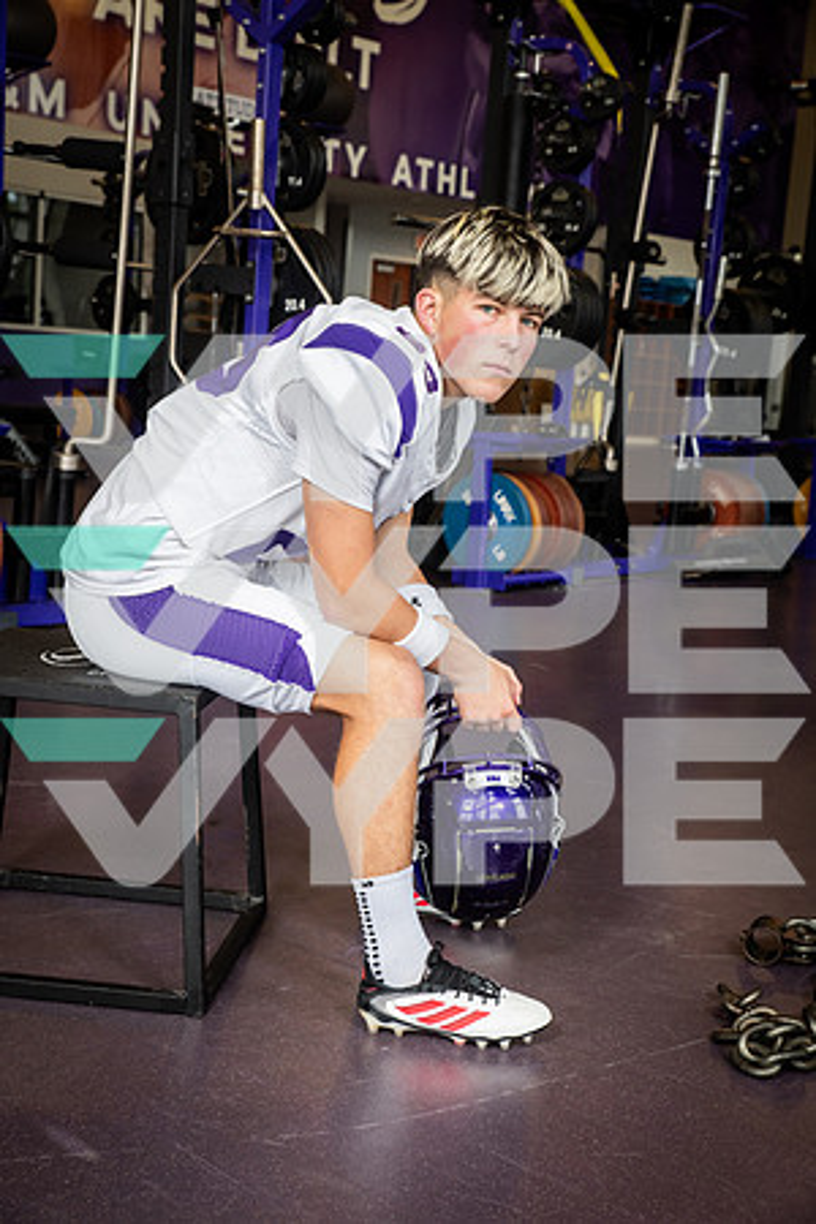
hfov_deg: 26.0
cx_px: 408
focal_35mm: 52
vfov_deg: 38.2
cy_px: 612
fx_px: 1768
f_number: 7.1
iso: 800
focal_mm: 52
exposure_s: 1/250
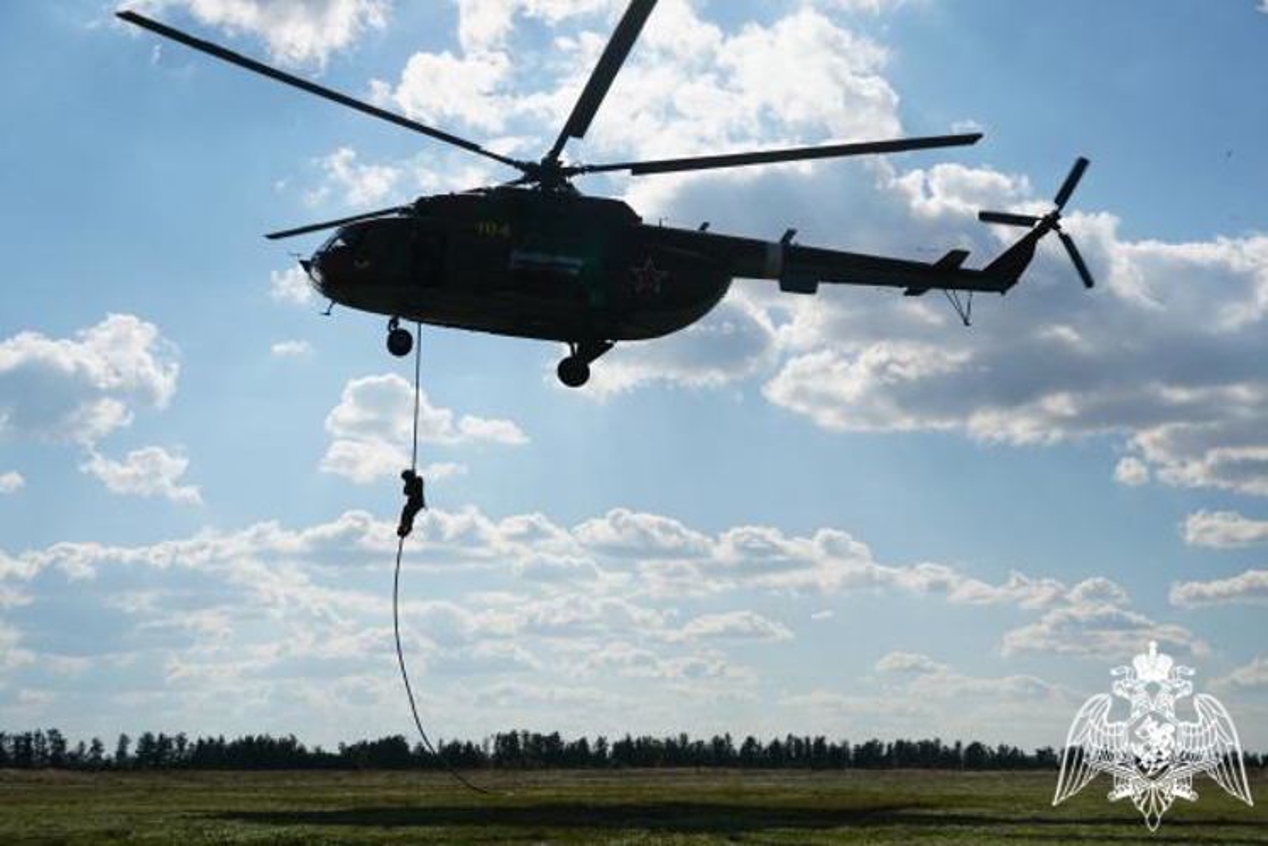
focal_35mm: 46
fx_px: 1638
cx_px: 634
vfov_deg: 28.9
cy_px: 423
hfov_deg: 42.3
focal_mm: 31
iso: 100
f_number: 5.6
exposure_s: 1/1600
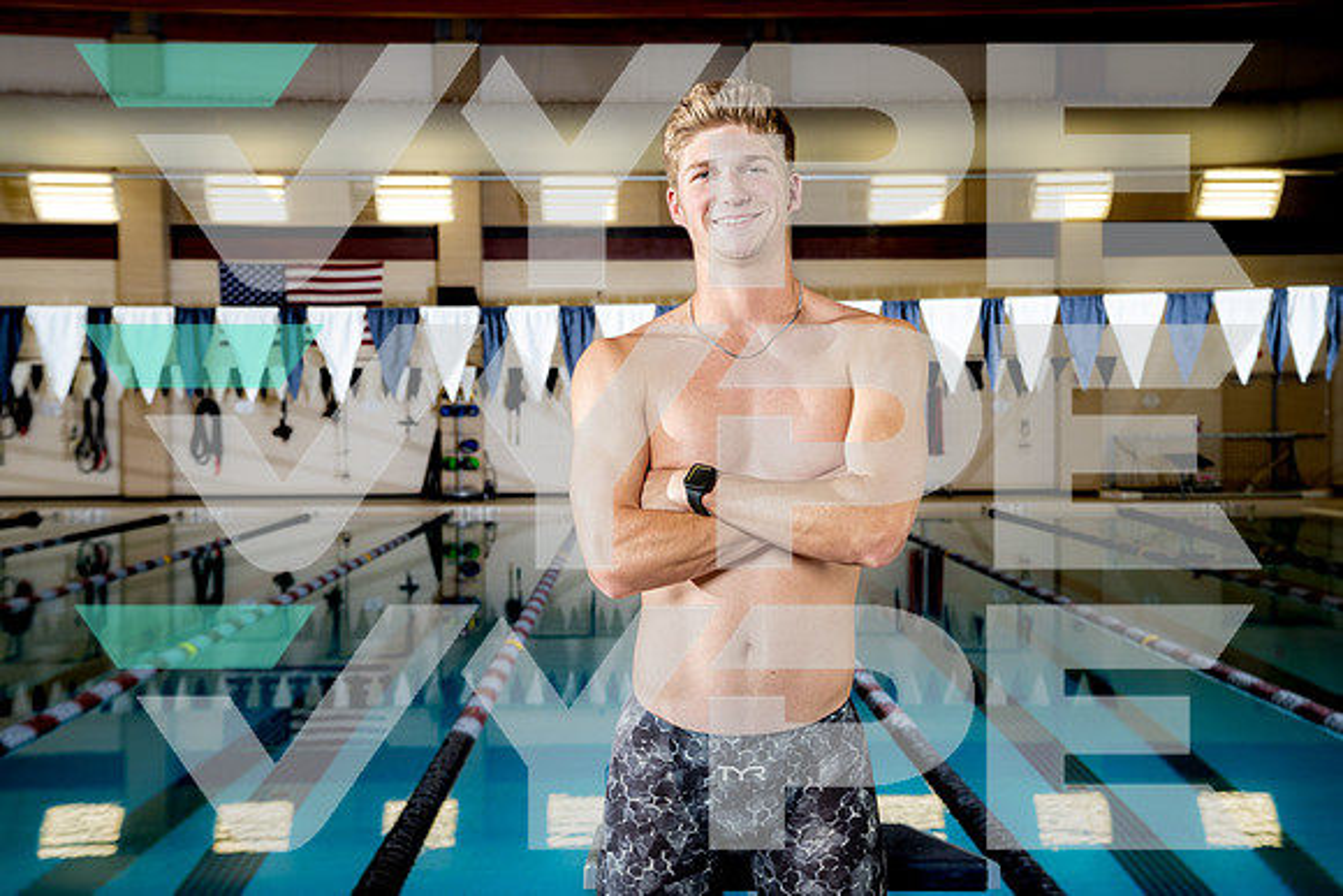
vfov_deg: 30.5
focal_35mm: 44
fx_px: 1642
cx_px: 672
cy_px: 448
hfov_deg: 44.5
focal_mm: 44
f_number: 5.6
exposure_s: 1/250
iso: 320
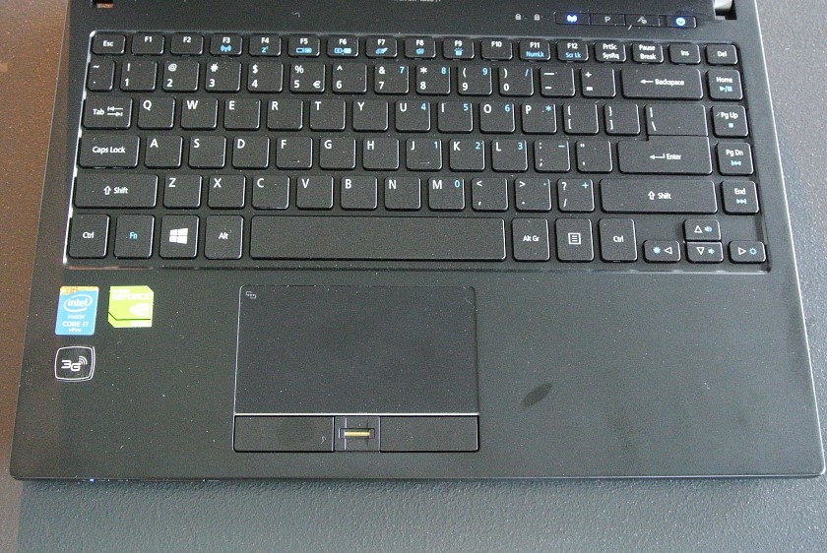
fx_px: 966
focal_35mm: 42
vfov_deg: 32.0
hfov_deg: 46.4
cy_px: 276
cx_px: 414
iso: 3200
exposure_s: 1/13
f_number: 4.2
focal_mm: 15.7
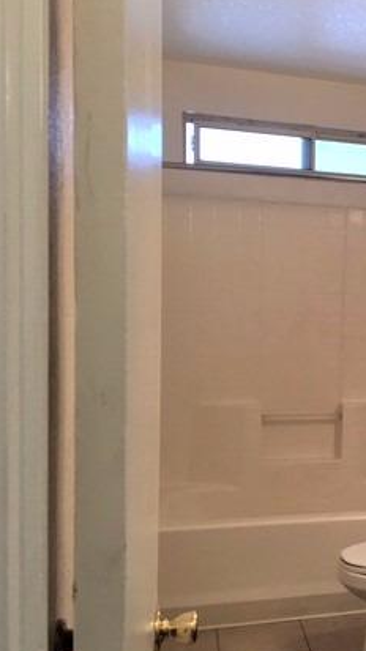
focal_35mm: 49
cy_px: 345
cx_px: 499
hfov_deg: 21.6
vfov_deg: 42.1
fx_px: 846
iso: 25
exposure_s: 1/30
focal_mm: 4.15
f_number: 2.2
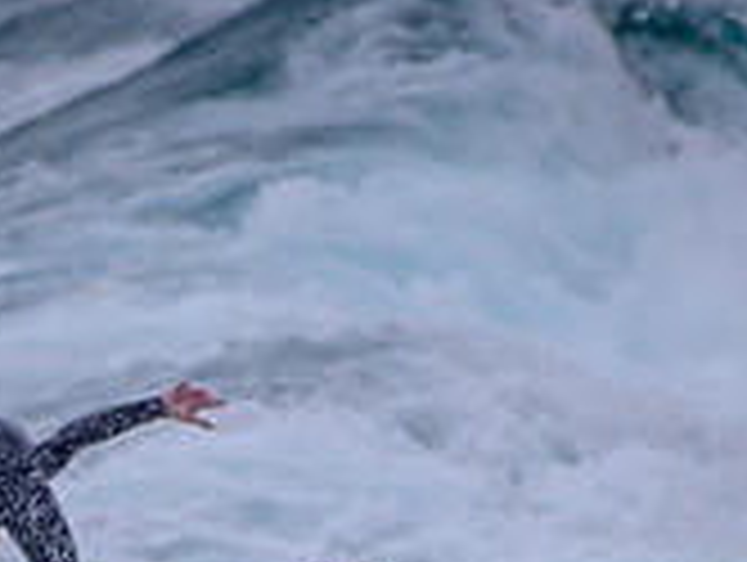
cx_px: 104
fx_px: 44432
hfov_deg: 1.0
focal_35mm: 2056
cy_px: 684
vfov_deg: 0.7
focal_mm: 500
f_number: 5.6
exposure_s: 1/2000
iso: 100
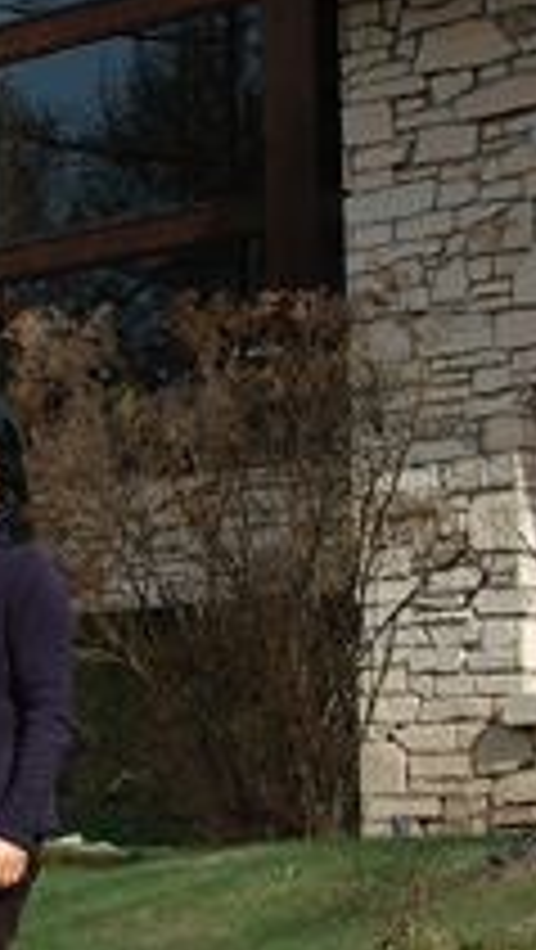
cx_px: 50
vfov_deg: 18.0
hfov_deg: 10.2
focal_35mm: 119
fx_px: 3001
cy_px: 428
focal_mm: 20
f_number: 4
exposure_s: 1/1000
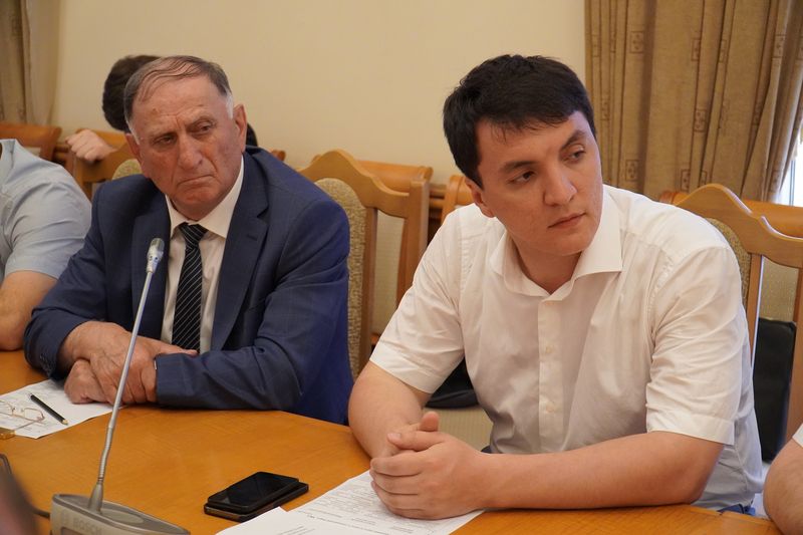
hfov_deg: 33.4
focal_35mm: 60
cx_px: 402
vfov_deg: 22.6
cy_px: 268
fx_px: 1338
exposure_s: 1/160
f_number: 4
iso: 3200
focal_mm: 40
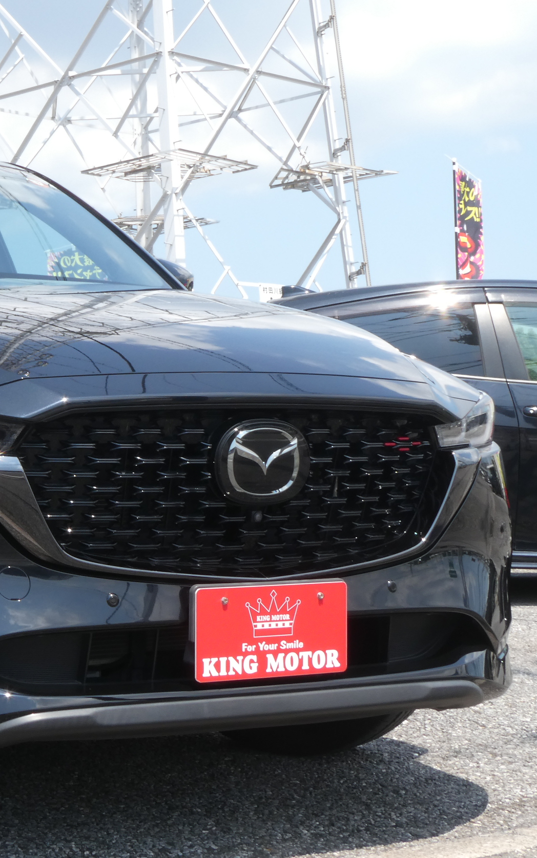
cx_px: -35
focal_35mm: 73
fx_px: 1709
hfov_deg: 17.3
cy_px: 363
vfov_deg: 28.2
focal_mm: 7.8
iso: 80
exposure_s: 1/100
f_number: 7.1
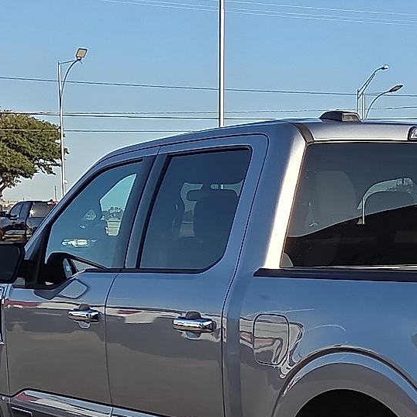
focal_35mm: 92
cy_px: 397
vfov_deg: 18.5
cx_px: 457
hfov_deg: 18.2
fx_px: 1254
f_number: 1.8
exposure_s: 1/1250
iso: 25
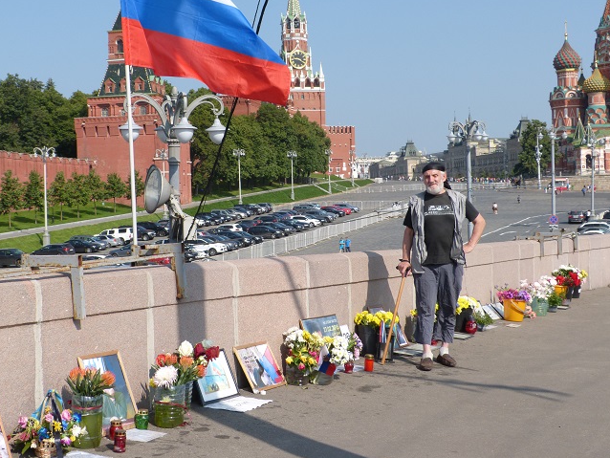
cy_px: 207
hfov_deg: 36.1
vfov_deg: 27.5
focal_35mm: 53
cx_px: 276
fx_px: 934
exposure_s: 1/1000
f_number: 4
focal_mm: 8.5
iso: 100
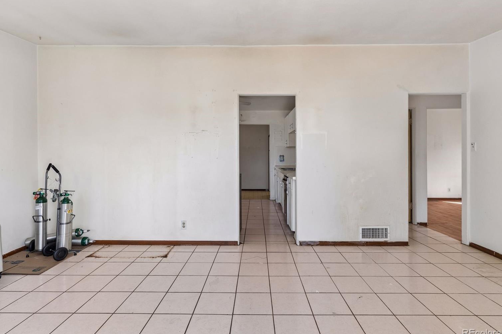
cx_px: 250
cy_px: 163
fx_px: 251
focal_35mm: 18
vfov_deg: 67.4
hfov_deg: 90.0
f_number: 9
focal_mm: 17
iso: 400
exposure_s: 1/60
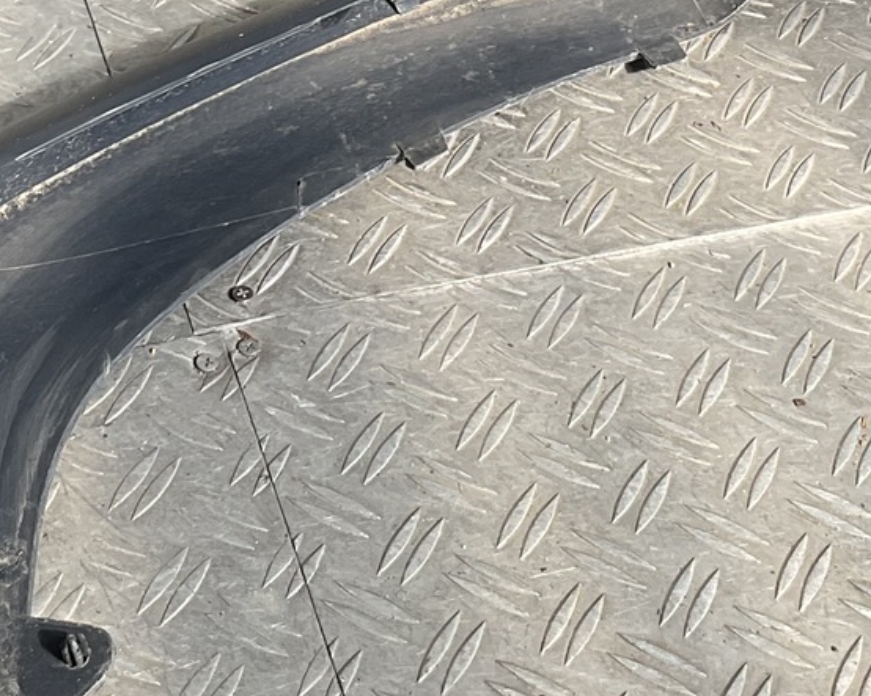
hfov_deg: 18.6
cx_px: 497
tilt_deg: -34.9
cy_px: -200
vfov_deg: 14.4
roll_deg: -9.2
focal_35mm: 103
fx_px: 2655
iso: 16
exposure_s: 1/412
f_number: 1.8
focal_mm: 3
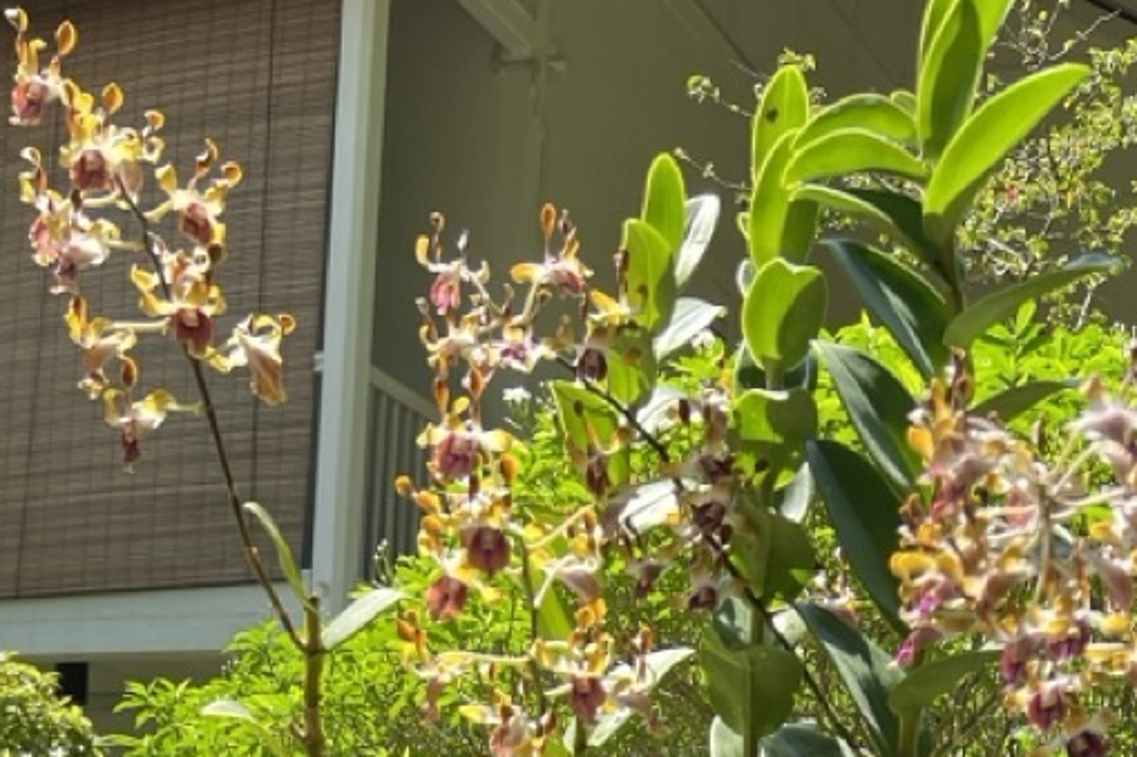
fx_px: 2147
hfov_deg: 29.6
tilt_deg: -5.4
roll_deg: -4.7
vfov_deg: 17.0
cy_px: 1293
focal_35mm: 68
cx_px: 701
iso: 50
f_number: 1.5
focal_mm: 5.7
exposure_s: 1/1135
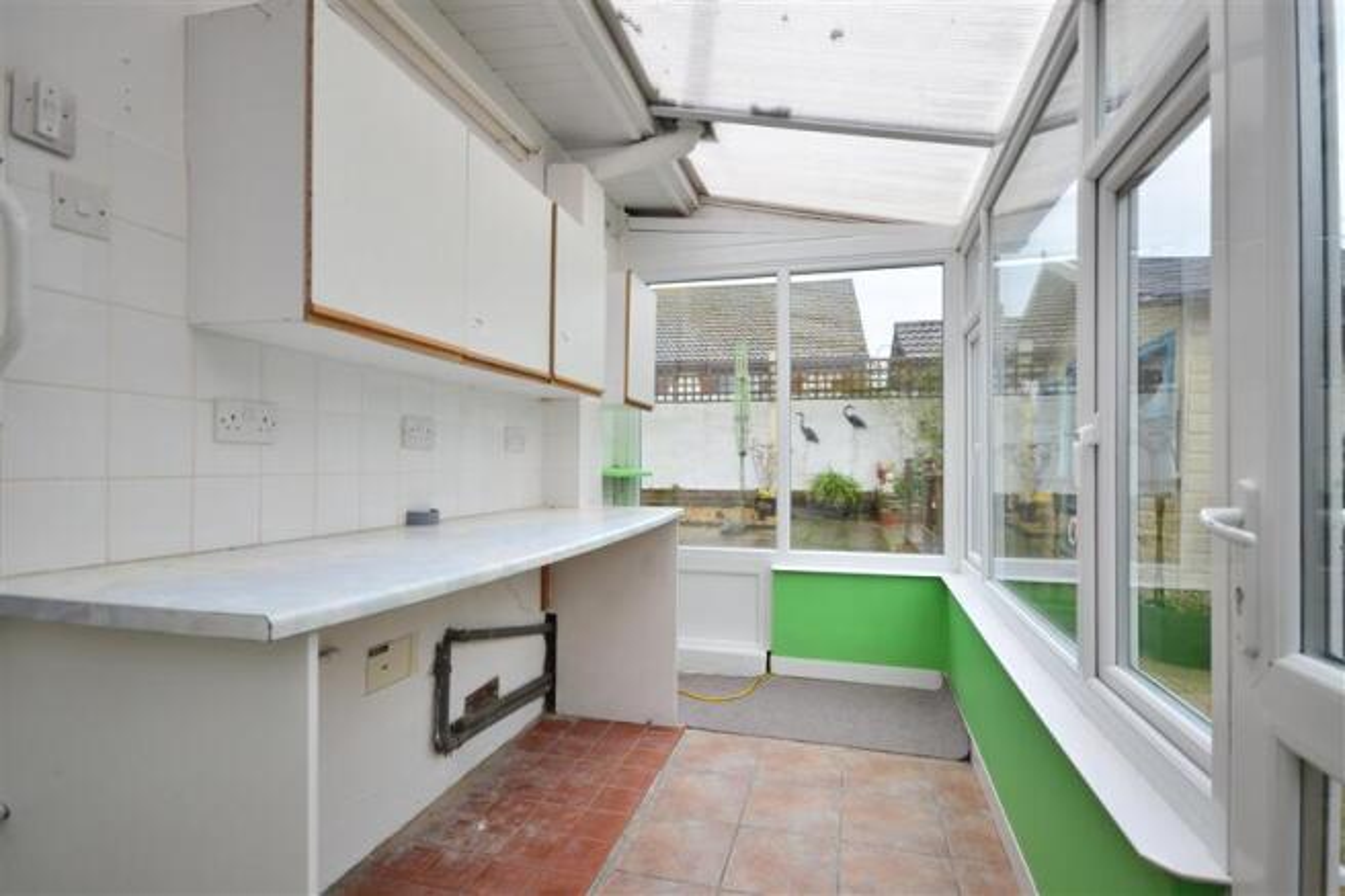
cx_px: 672
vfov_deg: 67.4
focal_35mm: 18
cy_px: 448
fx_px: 672
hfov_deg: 90.0
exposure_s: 1/100
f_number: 5
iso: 400
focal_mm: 12
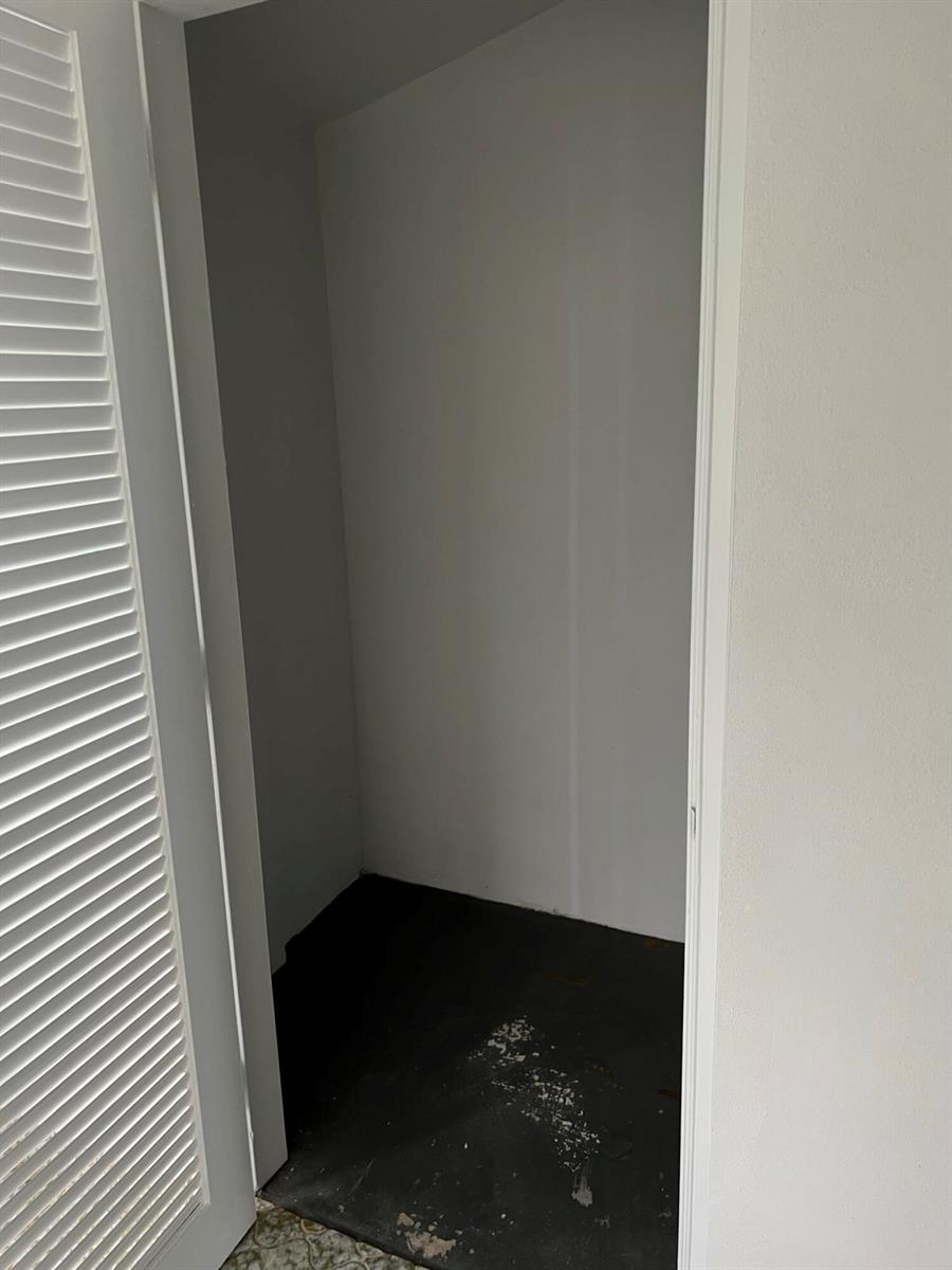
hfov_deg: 53.1
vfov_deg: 67.3
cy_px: 635
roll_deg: +0.8
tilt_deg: -14.3
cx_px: 476
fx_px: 953
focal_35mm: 26
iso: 160
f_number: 1.5
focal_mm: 5.7
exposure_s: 1/60
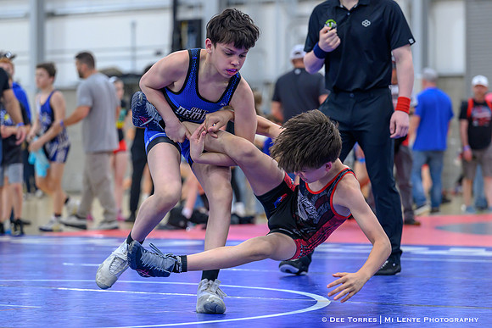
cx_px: 207
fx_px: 1895
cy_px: 196
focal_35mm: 139
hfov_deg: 14.8
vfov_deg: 9.9
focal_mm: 101
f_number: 2.8
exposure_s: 1/640
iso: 1400
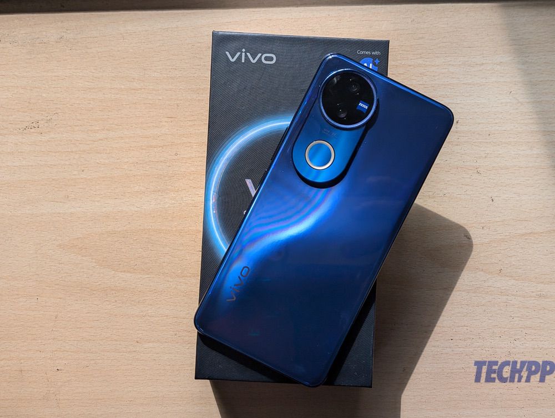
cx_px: 278
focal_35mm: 49
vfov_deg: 29.7
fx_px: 787
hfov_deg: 38.9
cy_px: 209
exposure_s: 1/273
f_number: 1.68
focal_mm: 6.9
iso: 24
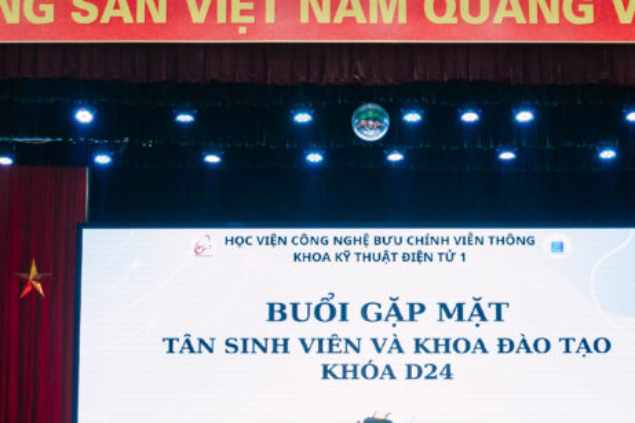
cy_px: 287
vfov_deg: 17.0
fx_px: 1411
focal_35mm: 80
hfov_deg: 25.3
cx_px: 372
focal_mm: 36
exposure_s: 1/125
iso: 2000
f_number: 4.5
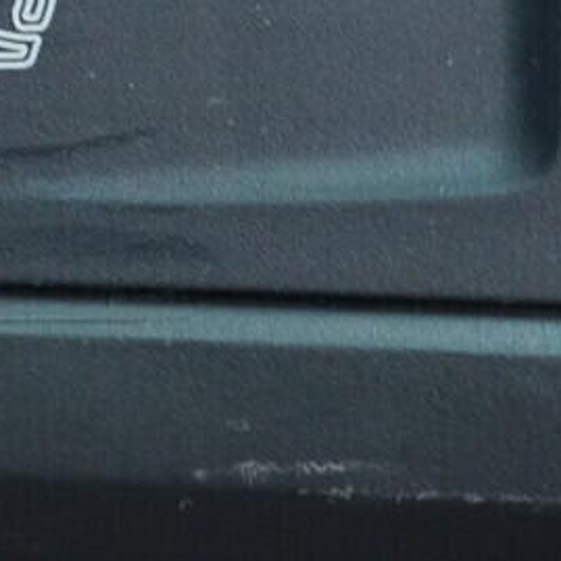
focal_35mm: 164
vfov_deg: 10.6
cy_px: 50
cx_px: -261
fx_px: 3007
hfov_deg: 10.3
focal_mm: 24
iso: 2000
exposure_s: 1/40
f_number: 2.8
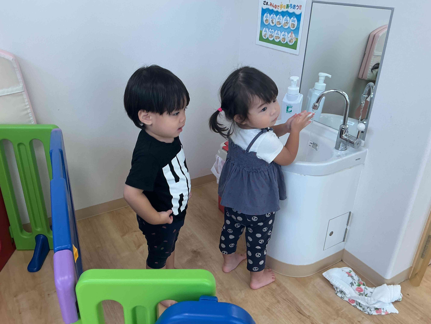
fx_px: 361
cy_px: 162
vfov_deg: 48.2
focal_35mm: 29
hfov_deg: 61.7
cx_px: 216
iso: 16
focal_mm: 3
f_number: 1.8
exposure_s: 1/127
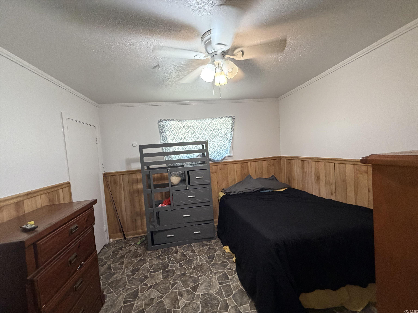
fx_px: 169
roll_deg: +3.3
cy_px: 156
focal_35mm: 14
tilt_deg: -1.0
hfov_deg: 102.1
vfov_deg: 85.7
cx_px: 209
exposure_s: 1/60
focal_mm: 2.22
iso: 400
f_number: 2.2
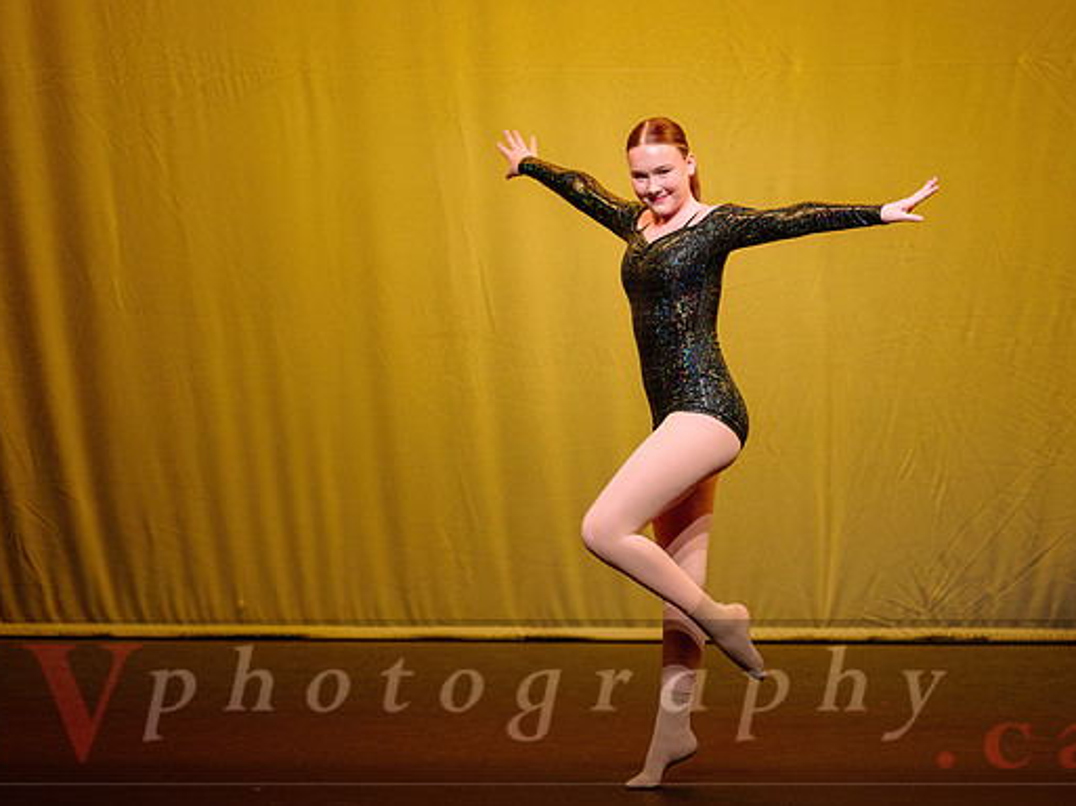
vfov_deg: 6.1
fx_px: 7548
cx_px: 587
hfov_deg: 8.2
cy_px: 449
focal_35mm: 243
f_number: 2.8
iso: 1250
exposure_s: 1/400
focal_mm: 200
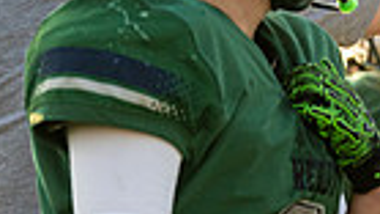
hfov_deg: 2.7
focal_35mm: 804
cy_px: 118
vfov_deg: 1.5
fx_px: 8097
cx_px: -332
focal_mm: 162
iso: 500
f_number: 2.8
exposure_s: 1/2500
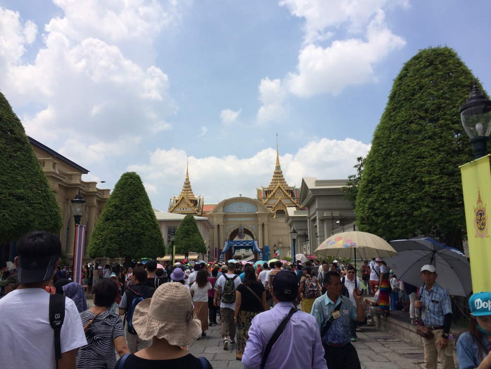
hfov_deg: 61.7
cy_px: 184
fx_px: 411
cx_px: 246
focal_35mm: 29
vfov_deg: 48.2
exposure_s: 1/3165
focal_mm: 4.15
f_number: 2.2
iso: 32
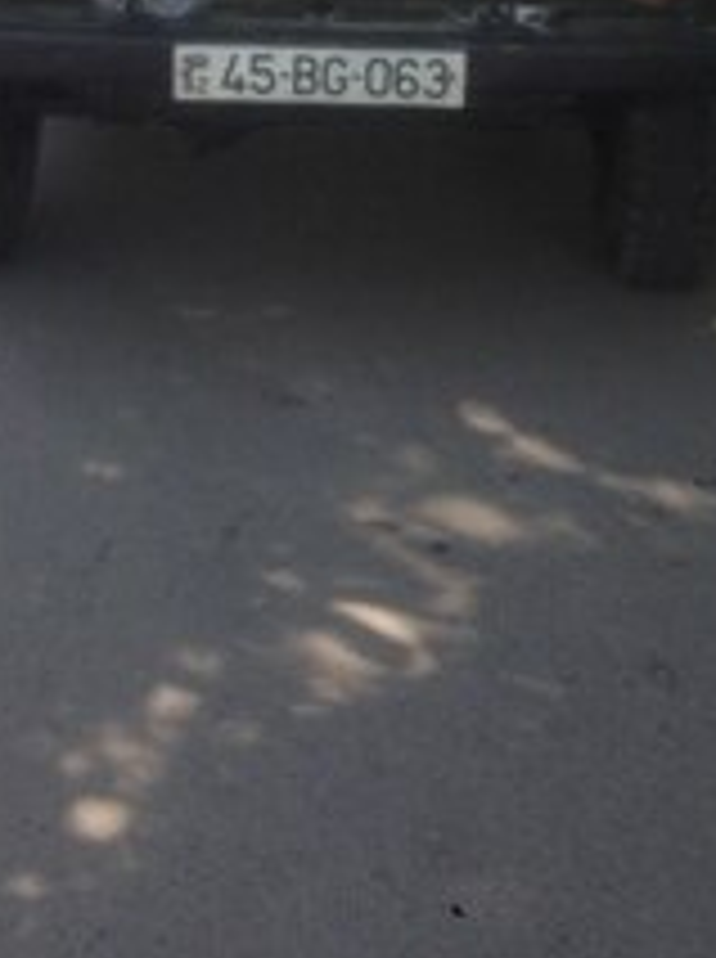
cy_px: -121
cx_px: 306
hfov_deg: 19.1
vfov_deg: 23.6
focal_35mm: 77
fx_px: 2130
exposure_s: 1/188
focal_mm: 4.12
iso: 50
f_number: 2.4
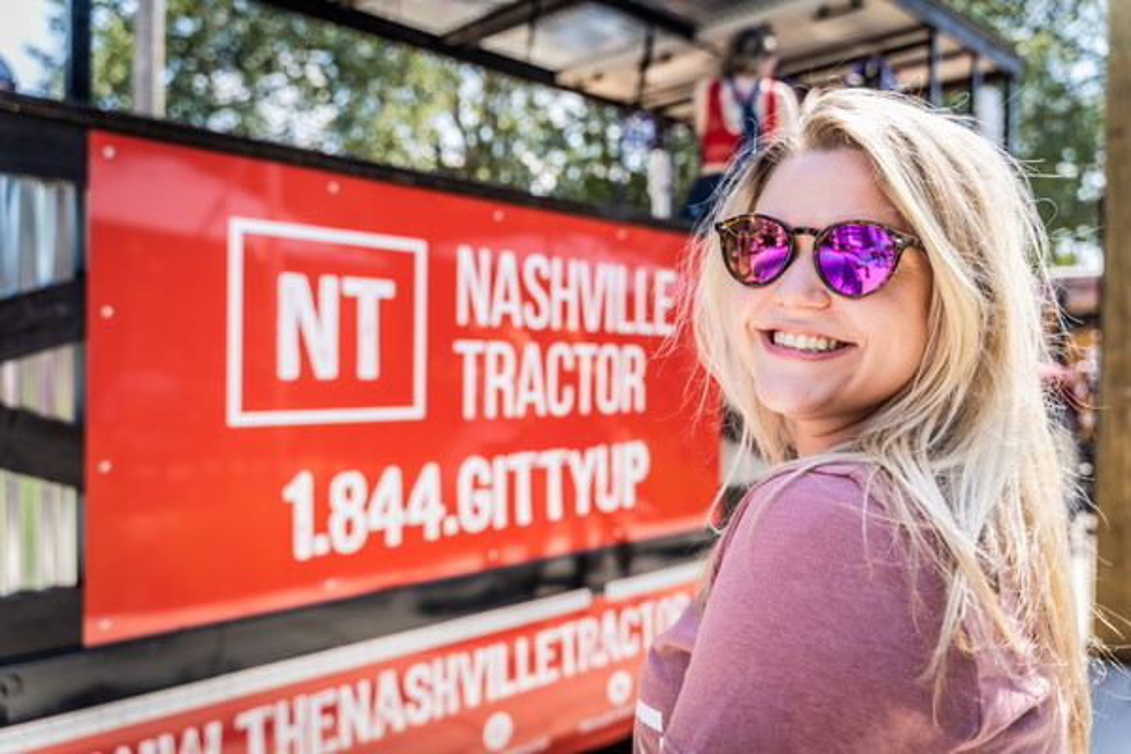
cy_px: 377
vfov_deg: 46.4
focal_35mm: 28
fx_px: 880
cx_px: 566
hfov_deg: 65.5
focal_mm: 28
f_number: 3.5
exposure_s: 1/250
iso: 100
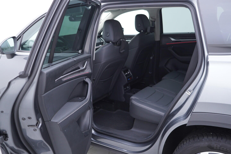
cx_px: 116
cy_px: 77
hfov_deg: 53.1
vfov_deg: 36.9
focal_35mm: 36
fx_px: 231
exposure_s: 1/40
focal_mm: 24
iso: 200
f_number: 2.8
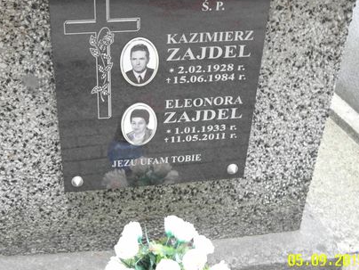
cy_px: 92
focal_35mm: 38
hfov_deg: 48.2
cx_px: 121
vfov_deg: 37.3
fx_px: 394
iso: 200
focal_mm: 5.2
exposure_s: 1/30
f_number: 2.5
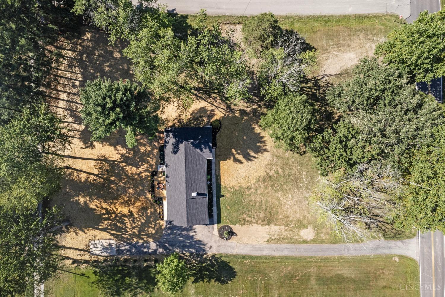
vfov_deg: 57.2
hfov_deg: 78.6
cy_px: 148
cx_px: 222
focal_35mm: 22
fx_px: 272
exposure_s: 1/1500
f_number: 2.8
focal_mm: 8.38
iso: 110
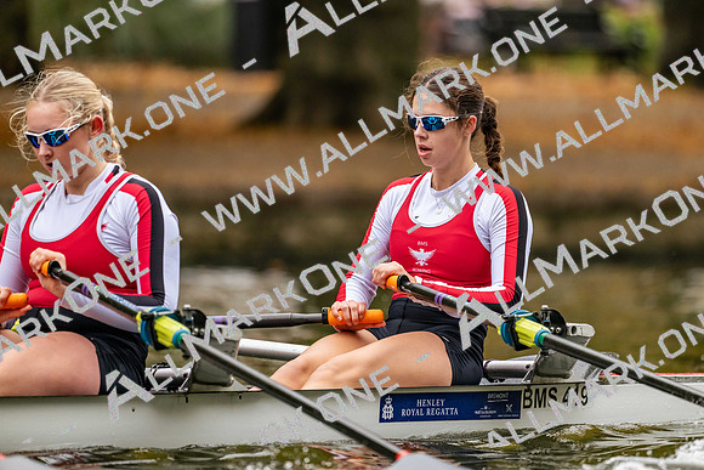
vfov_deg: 3.4
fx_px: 7824
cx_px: 352
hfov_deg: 5.2
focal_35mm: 400
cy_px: 235
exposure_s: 1/2500
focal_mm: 400
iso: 2800
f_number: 4.5
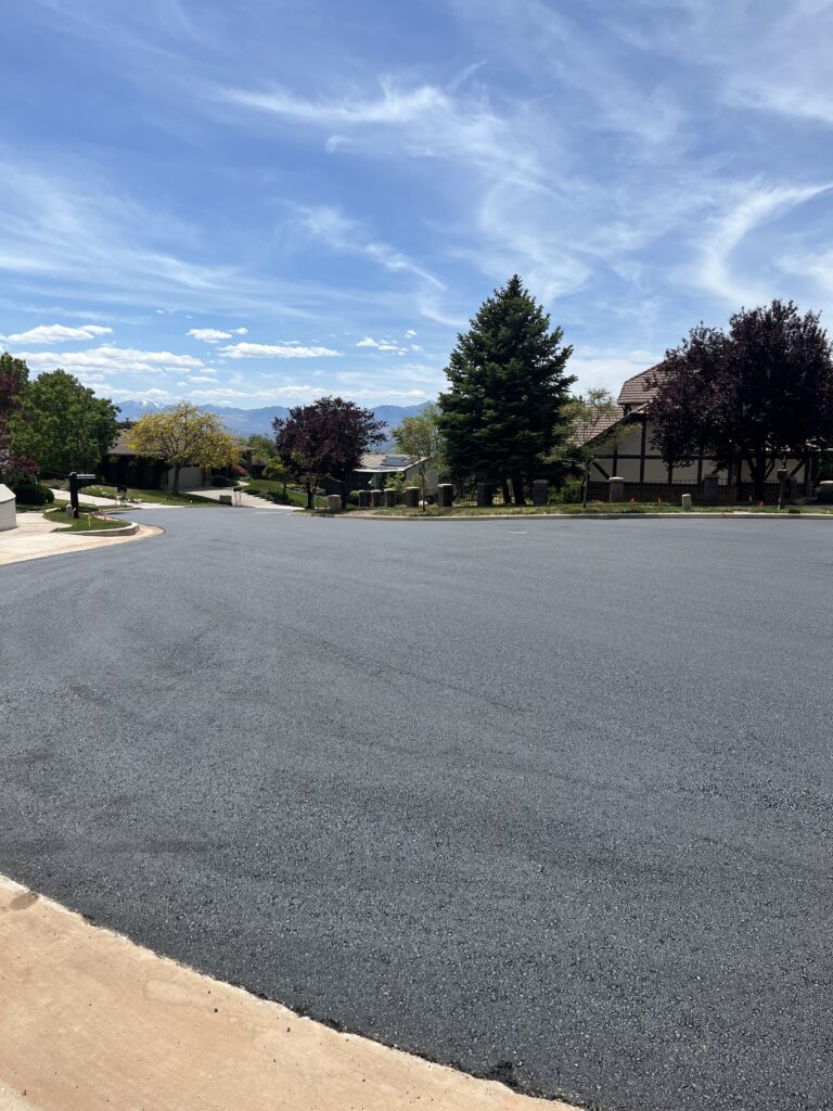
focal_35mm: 26
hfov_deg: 53.1
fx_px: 834
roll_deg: -0.2
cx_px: 416
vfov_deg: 67.3
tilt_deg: -7.9
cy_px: 556
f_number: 1.6
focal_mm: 5.1
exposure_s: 1/4651
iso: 50
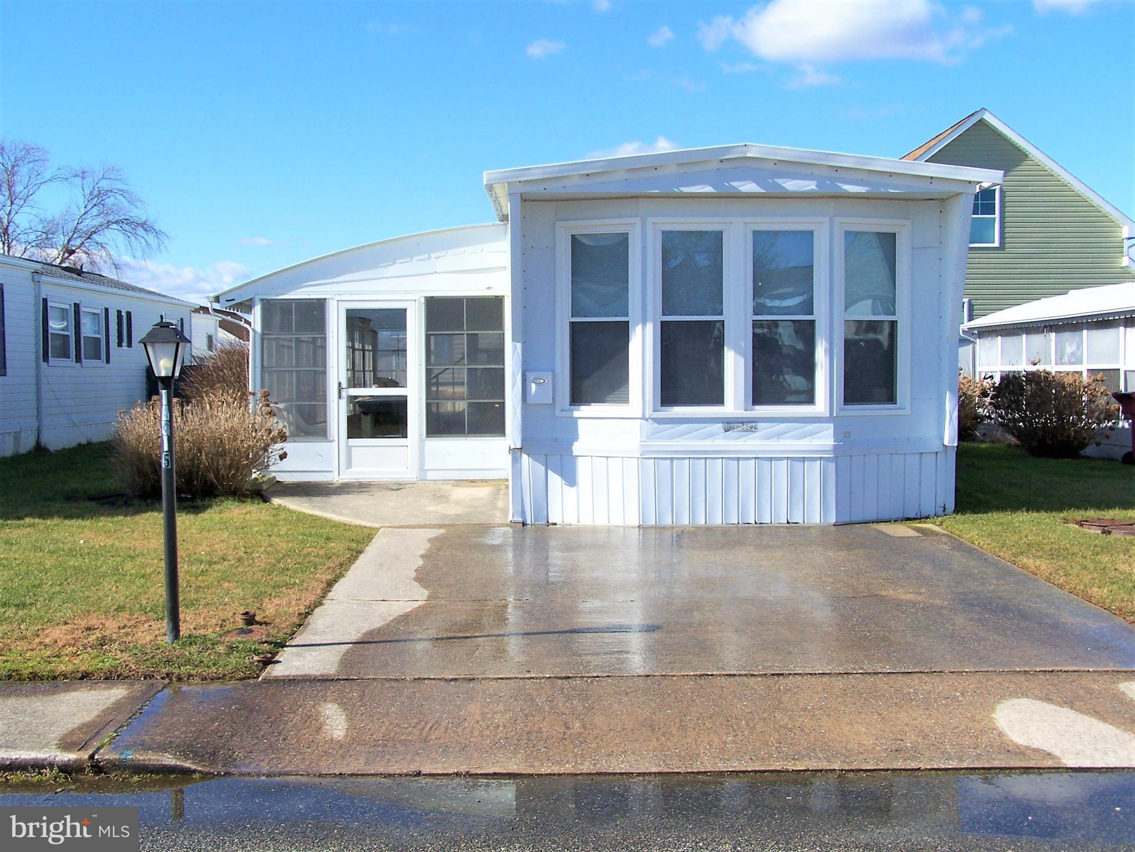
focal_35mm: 43
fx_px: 1410
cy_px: 426
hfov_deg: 43.8
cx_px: 568
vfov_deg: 33.6
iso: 80
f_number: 4
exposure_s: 1/750
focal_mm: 7.1
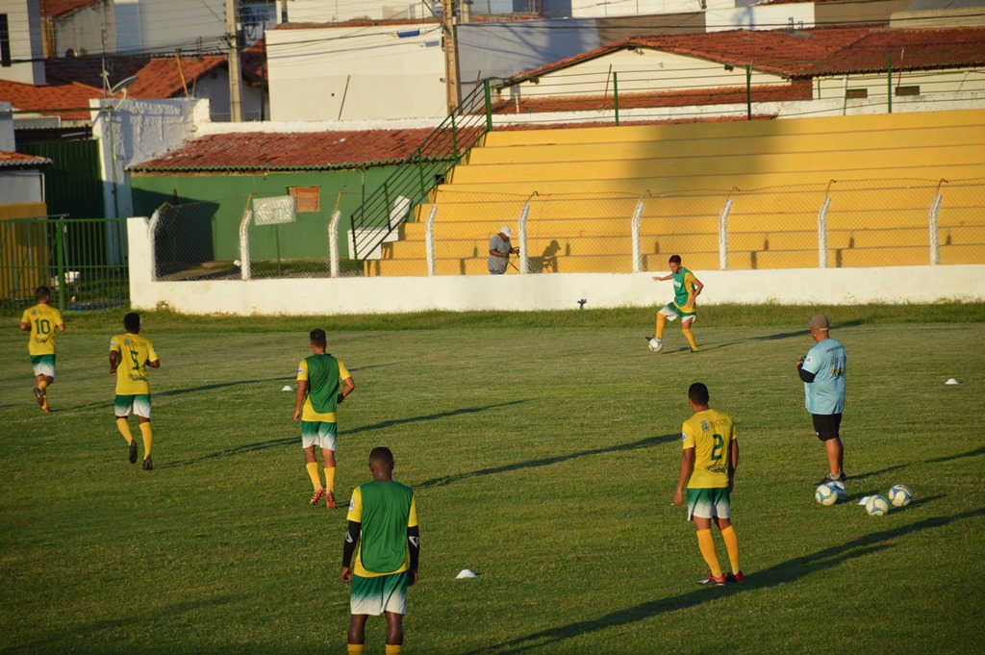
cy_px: 328
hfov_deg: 9.8
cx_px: 492
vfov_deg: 6.5
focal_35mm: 210
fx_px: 5741
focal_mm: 140
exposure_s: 1/1250
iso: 400
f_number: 5.6
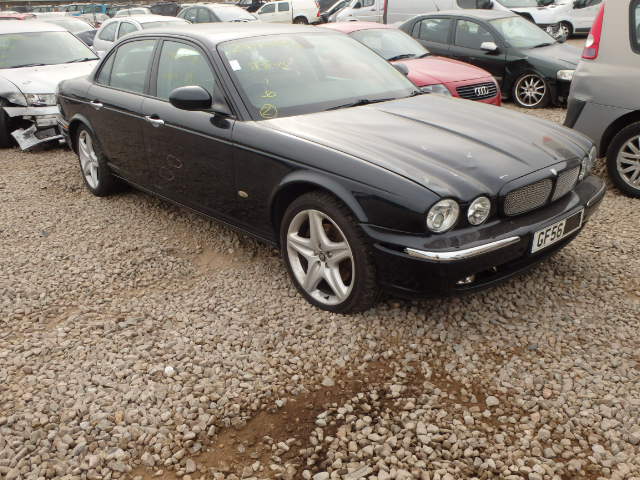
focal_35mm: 32
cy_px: 240
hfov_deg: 56.8
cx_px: 320
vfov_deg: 44.2
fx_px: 592
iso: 125
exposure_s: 1/400
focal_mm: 5.7
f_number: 4.2
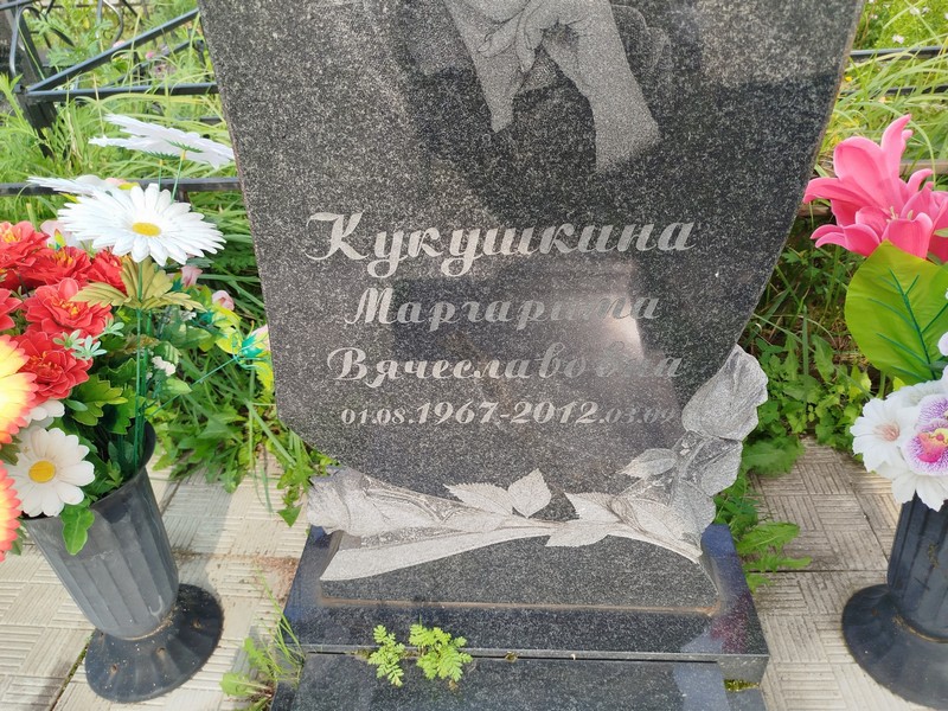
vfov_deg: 56.8
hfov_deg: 71.6
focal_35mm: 24
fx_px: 657
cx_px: 474
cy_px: 356
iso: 50
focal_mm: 5.31
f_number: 1.7
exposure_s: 1/321
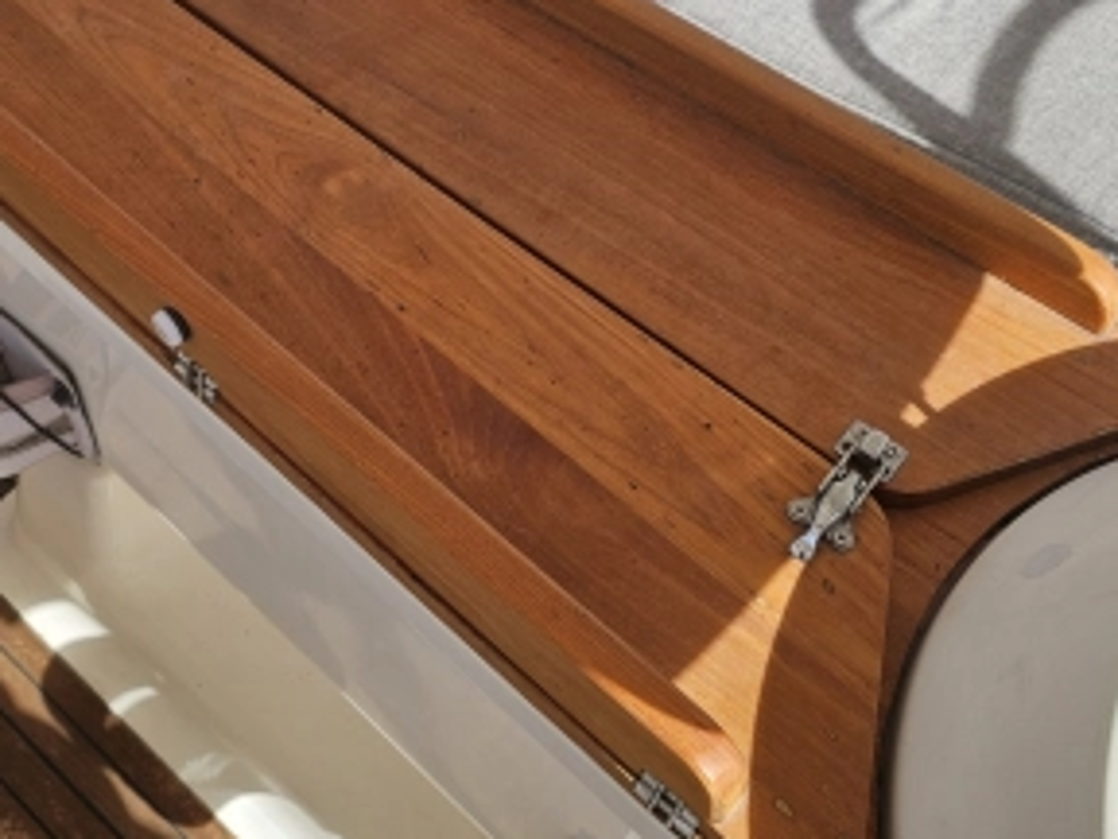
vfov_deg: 32.8
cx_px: 353
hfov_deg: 42.2
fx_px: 1421
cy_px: 336
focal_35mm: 44
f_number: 1.7
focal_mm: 6.3
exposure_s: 1/507
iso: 16
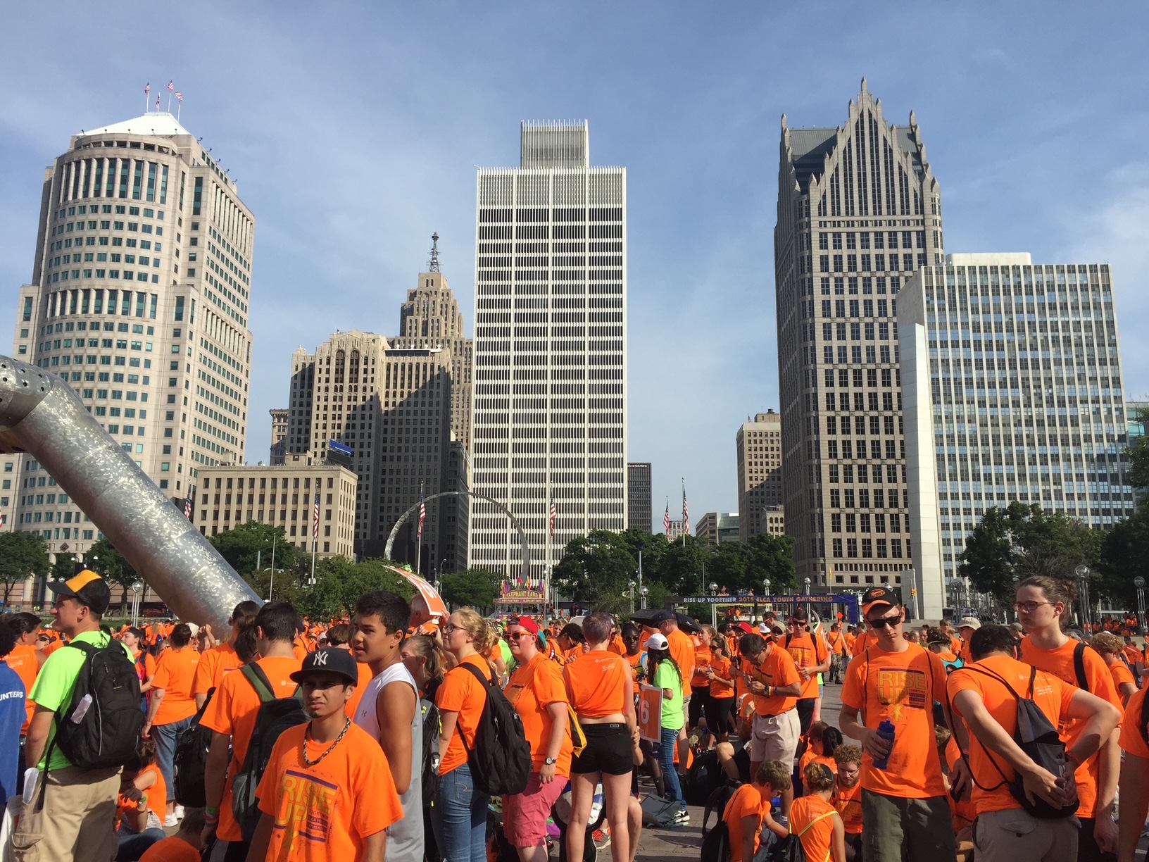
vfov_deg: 48.2
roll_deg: -1.4
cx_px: 574
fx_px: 963
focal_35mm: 29
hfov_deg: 61.7
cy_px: 431
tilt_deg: +10.0
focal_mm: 4.15
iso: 32
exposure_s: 1/2475
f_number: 2.2
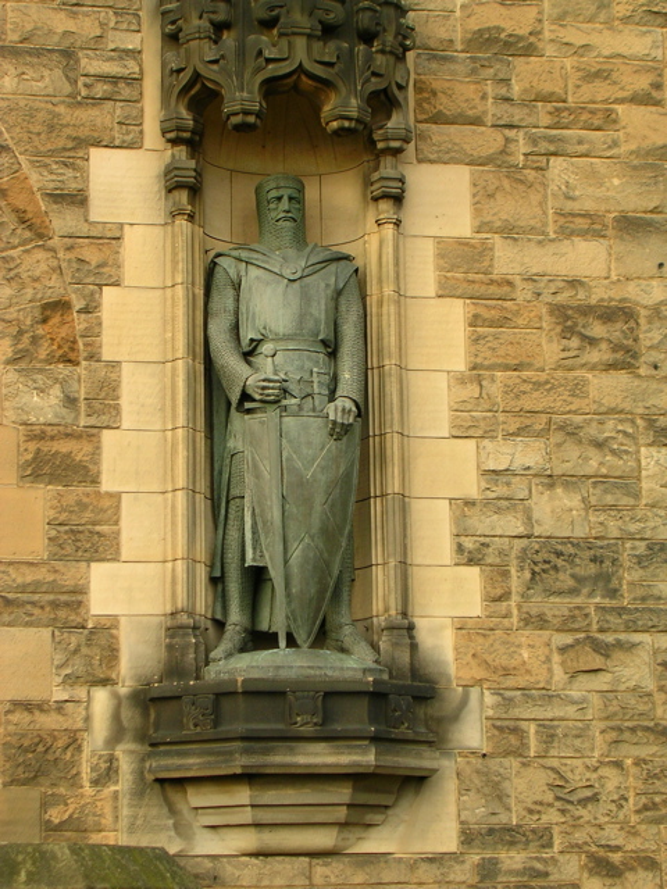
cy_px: 444
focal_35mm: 91
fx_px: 2338
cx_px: 334
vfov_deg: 21.5
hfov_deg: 16.2
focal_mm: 13.7
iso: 50
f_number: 4.2
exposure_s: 1/78.5
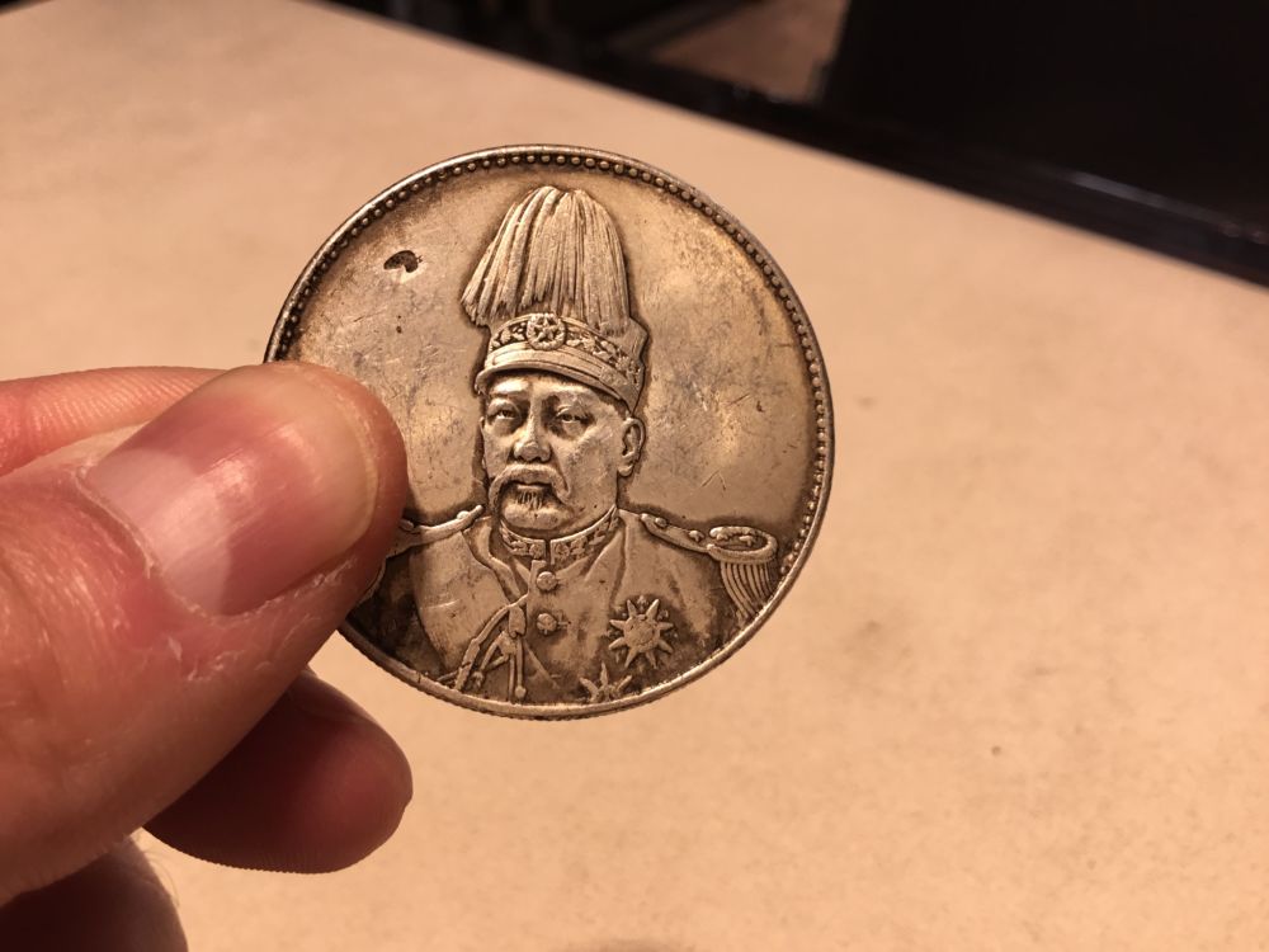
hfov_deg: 58.4
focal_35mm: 31
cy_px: 476
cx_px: 634
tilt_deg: -39.4
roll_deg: -1.3
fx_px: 1136
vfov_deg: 45.4
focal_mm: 3.3
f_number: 2.4
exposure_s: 1/100
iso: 32
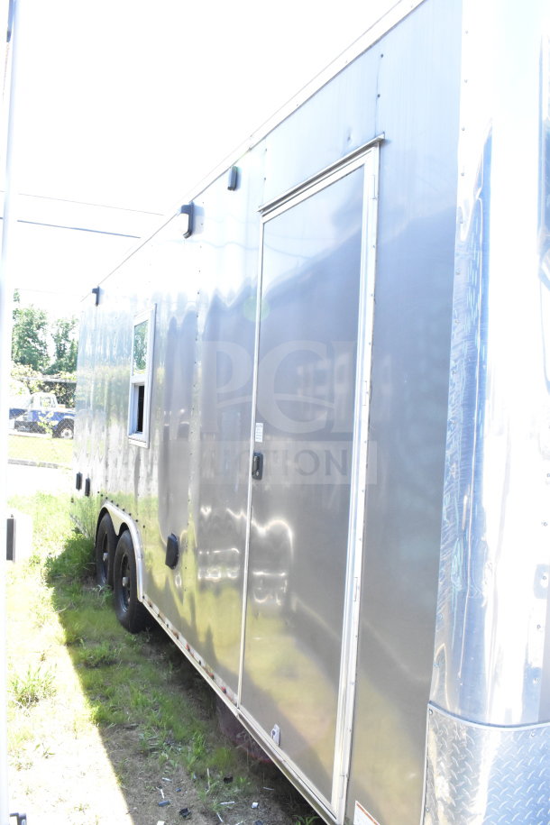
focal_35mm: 30
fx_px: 687
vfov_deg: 61.9
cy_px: 412
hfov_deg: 43.6
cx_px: 275
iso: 6400
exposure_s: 1/640
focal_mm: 20
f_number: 13
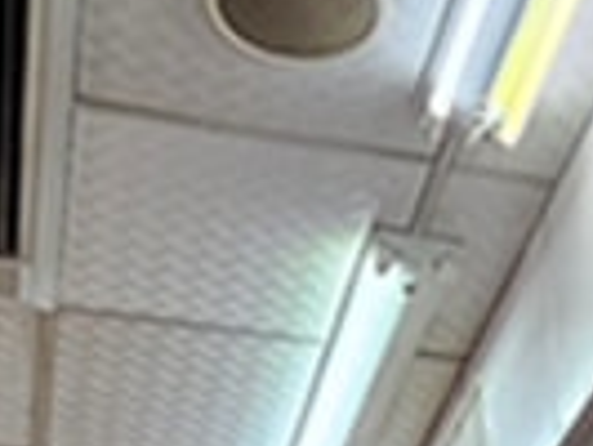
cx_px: 593
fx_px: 1715
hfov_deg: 19.1
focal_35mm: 100
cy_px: 1356
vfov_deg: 10.4
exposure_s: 1/60
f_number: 2.2
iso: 80
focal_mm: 2.2
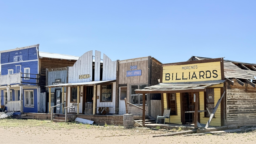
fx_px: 401
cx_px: 123
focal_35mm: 59
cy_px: 98
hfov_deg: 35.4
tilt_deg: +2.3
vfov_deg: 20.3
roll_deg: -1.1
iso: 100
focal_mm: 6.76
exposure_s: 1/1678
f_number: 1.78
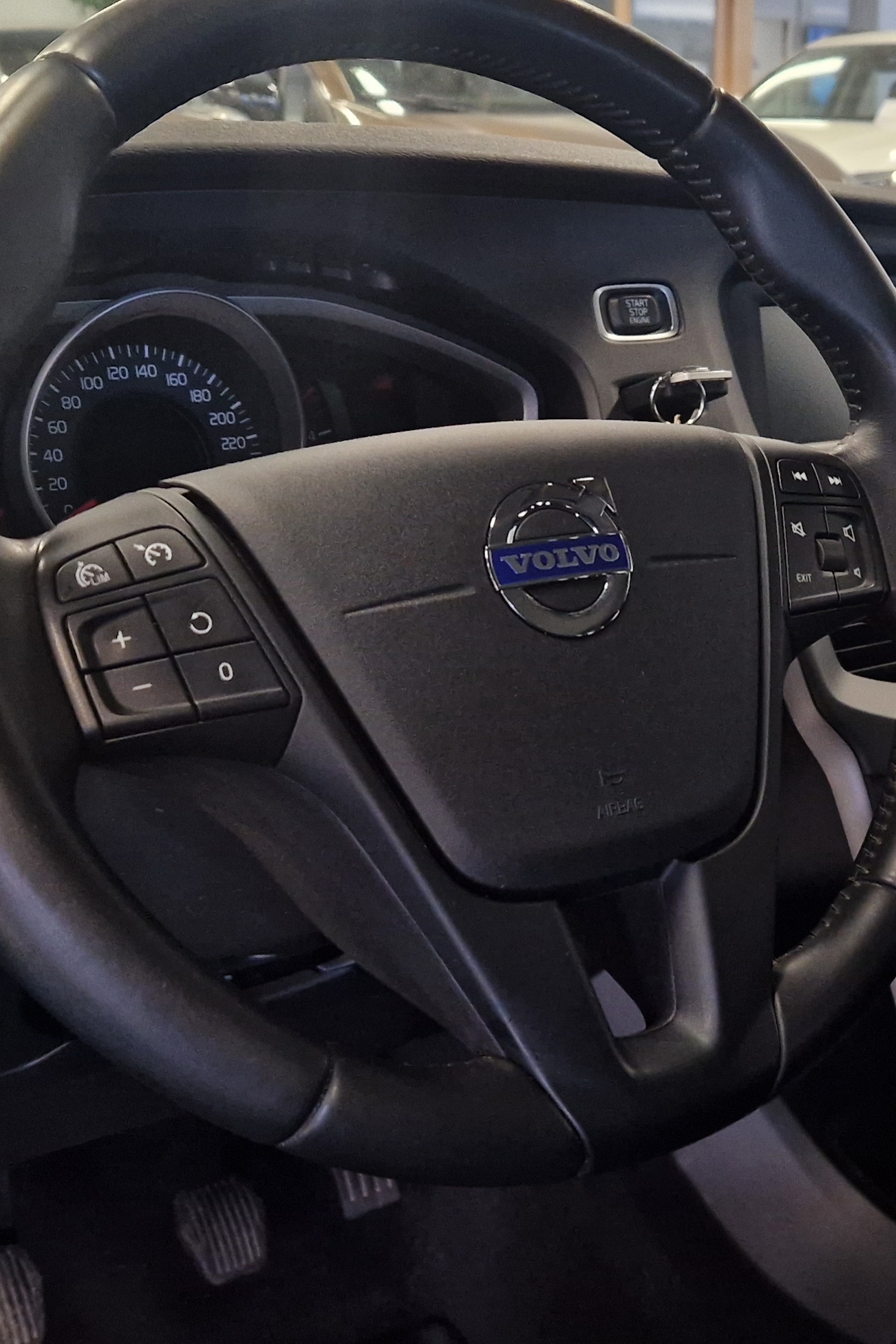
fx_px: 1829
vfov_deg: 40.2
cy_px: 771
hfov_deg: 26.8
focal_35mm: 49
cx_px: 774
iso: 320
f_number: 1.8
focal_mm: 5.4
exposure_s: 1/100
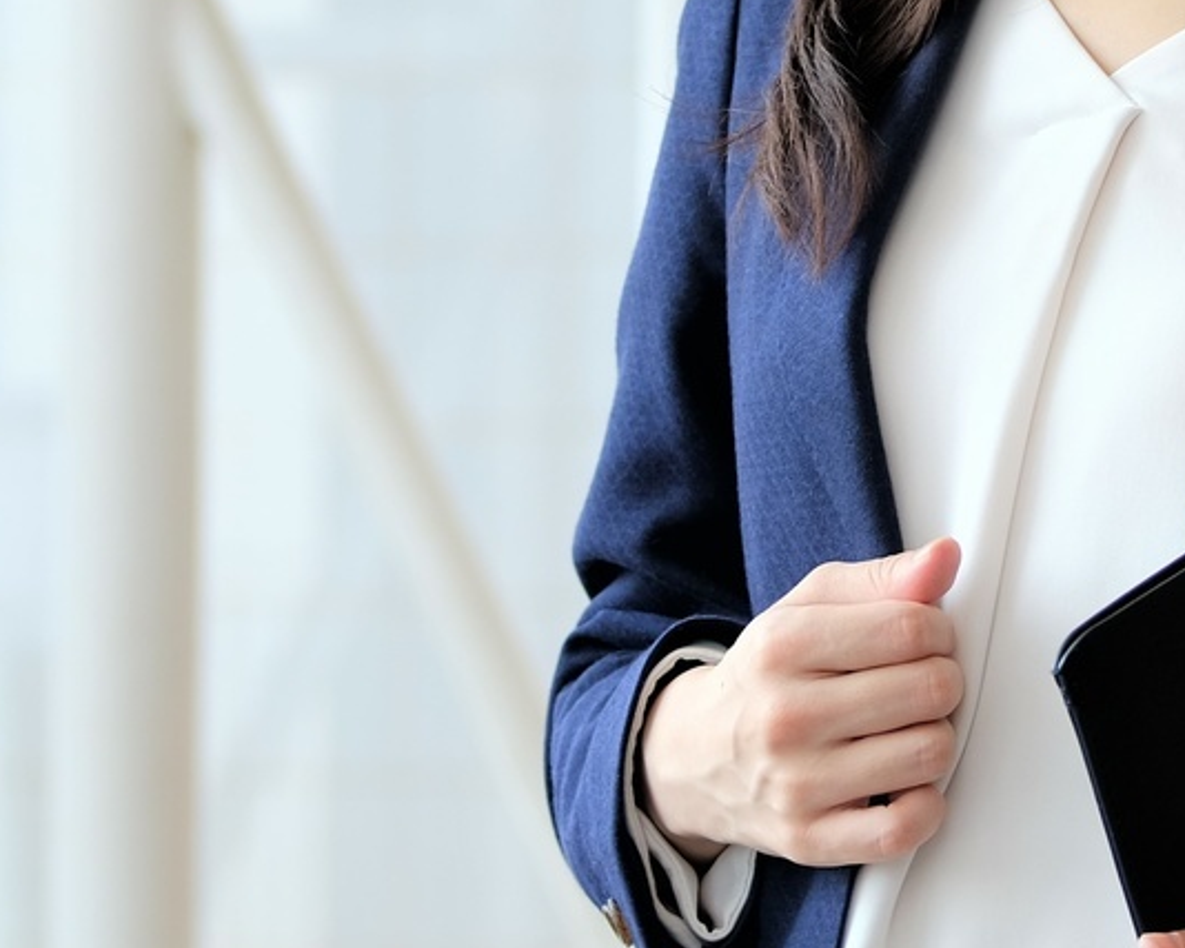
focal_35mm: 253
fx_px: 8871
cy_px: 295
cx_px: 999
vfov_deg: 6.1
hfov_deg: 7.6
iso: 200
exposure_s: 1/170
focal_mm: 50
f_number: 2.8
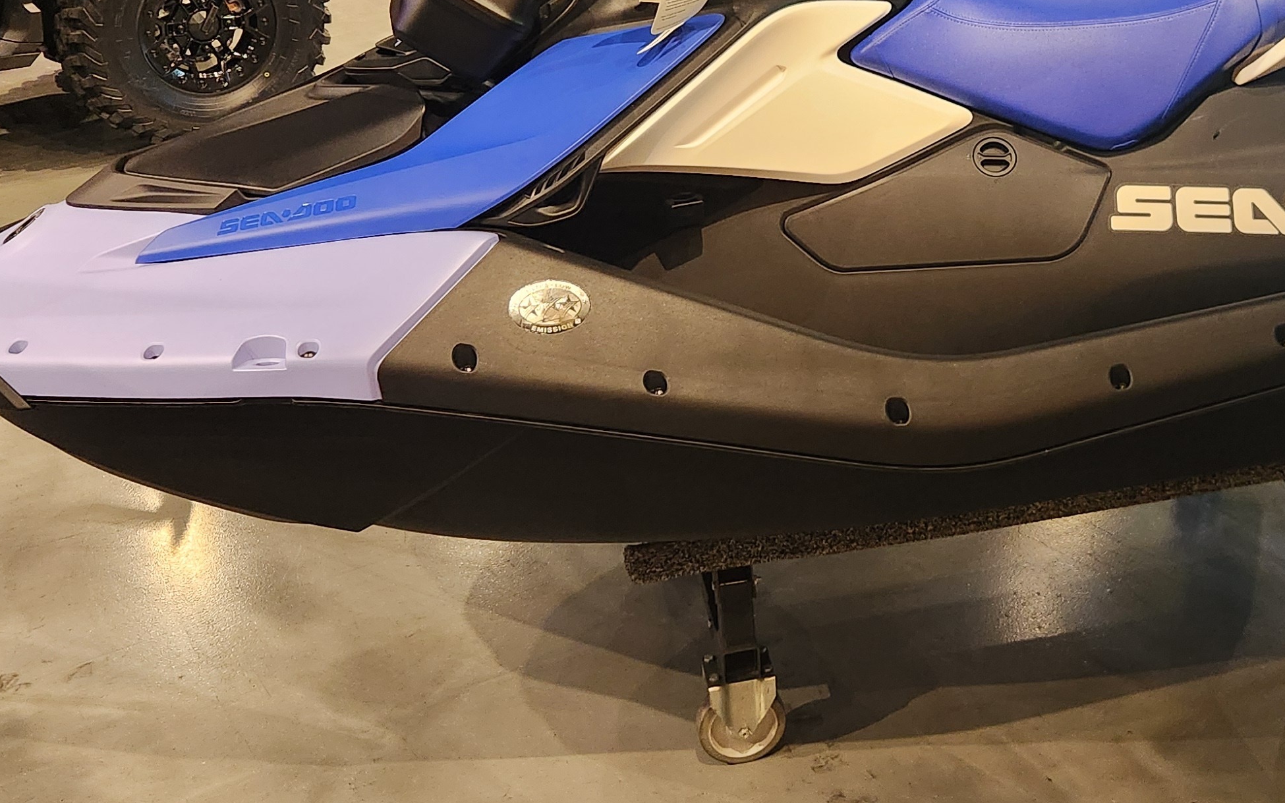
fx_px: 1751
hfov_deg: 39.7
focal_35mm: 50
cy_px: 203
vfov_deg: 25.5
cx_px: 881
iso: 500
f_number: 1.8
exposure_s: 1/120
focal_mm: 5.4
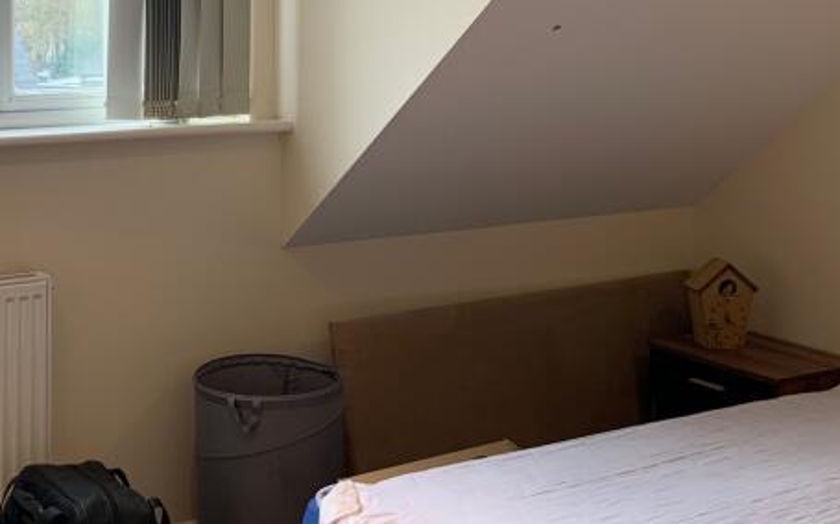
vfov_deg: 20.6
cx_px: 236
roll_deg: +0.0
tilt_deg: -3.3
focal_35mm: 62
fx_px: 1419
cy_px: 83
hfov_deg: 32.5
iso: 50
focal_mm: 4.25
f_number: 1.8
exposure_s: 1/50
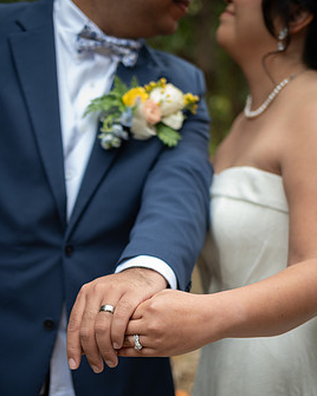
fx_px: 762
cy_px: 225
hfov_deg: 23.4
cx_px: 121
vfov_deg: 29.1
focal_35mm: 65
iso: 100
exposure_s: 1/80
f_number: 2
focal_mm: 40
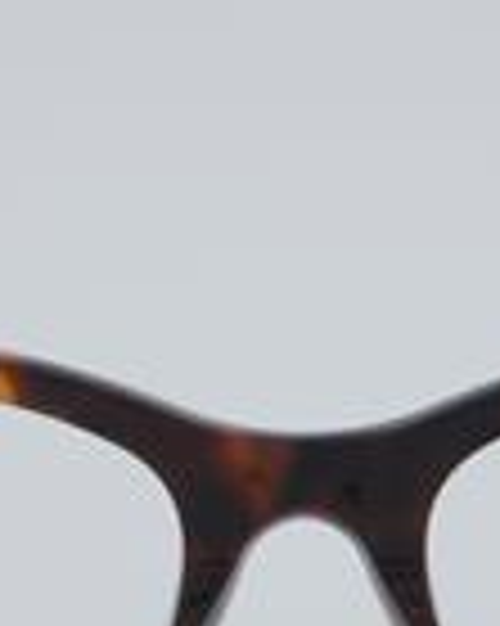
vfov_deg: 9.5
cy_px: 558
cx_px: 306
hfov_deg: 7.6
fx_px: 3741
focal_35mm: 202
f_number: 32
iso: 100
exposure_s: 1/4
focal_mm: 50
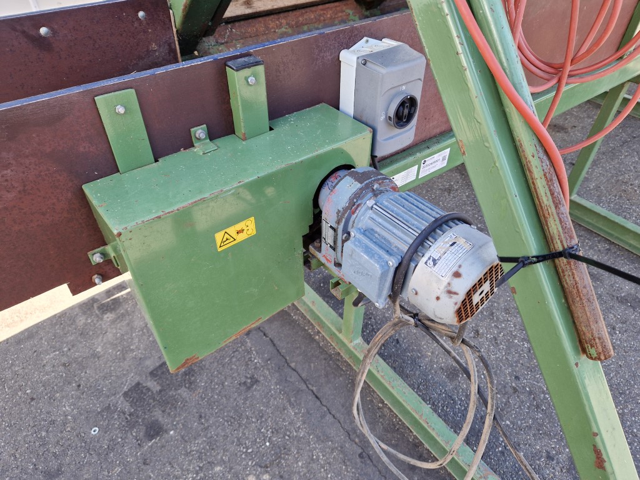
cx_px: 320
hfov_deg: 73.9
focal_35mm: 23
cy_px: 240
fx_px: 425
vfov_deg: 58.9
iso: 64
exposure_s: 1/180
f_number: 1.8
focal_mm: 5.4
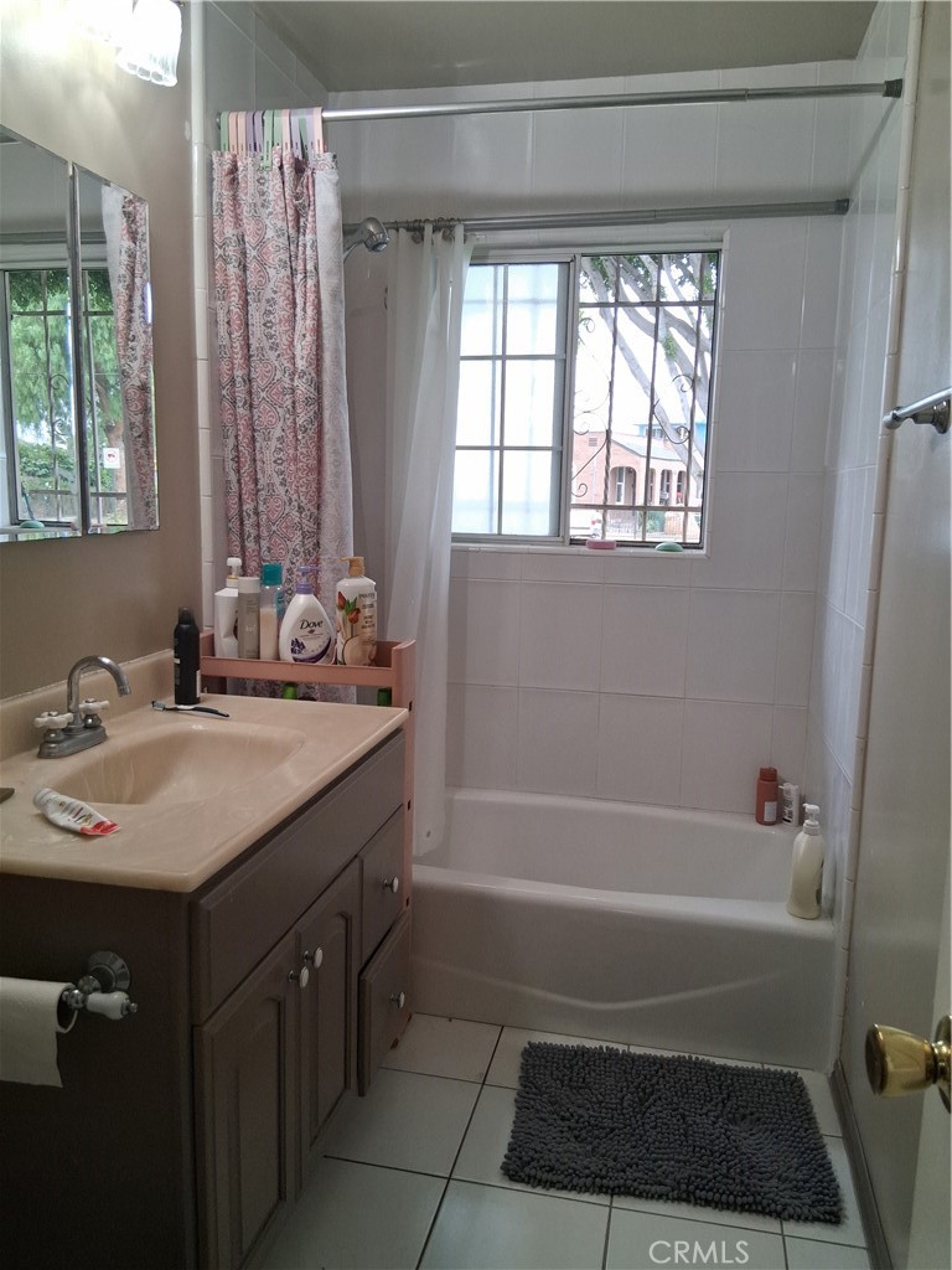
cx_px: 476
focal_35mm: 26
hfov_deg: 53.1
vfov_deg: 67.3
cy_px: 635
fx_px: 953
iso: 160
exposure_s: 1/120
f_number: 1.8
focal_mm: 3.98
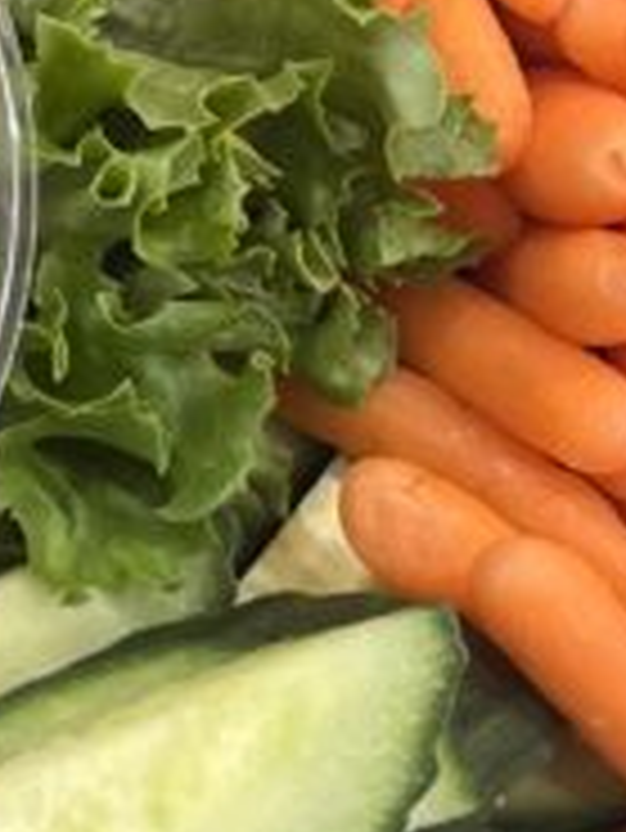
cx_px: -644
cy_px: -216
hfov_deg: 9.6
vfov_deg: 13.3
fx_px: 3468
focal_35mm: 144
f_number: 1.6
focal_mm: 5.1
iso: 125
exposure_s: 1/120
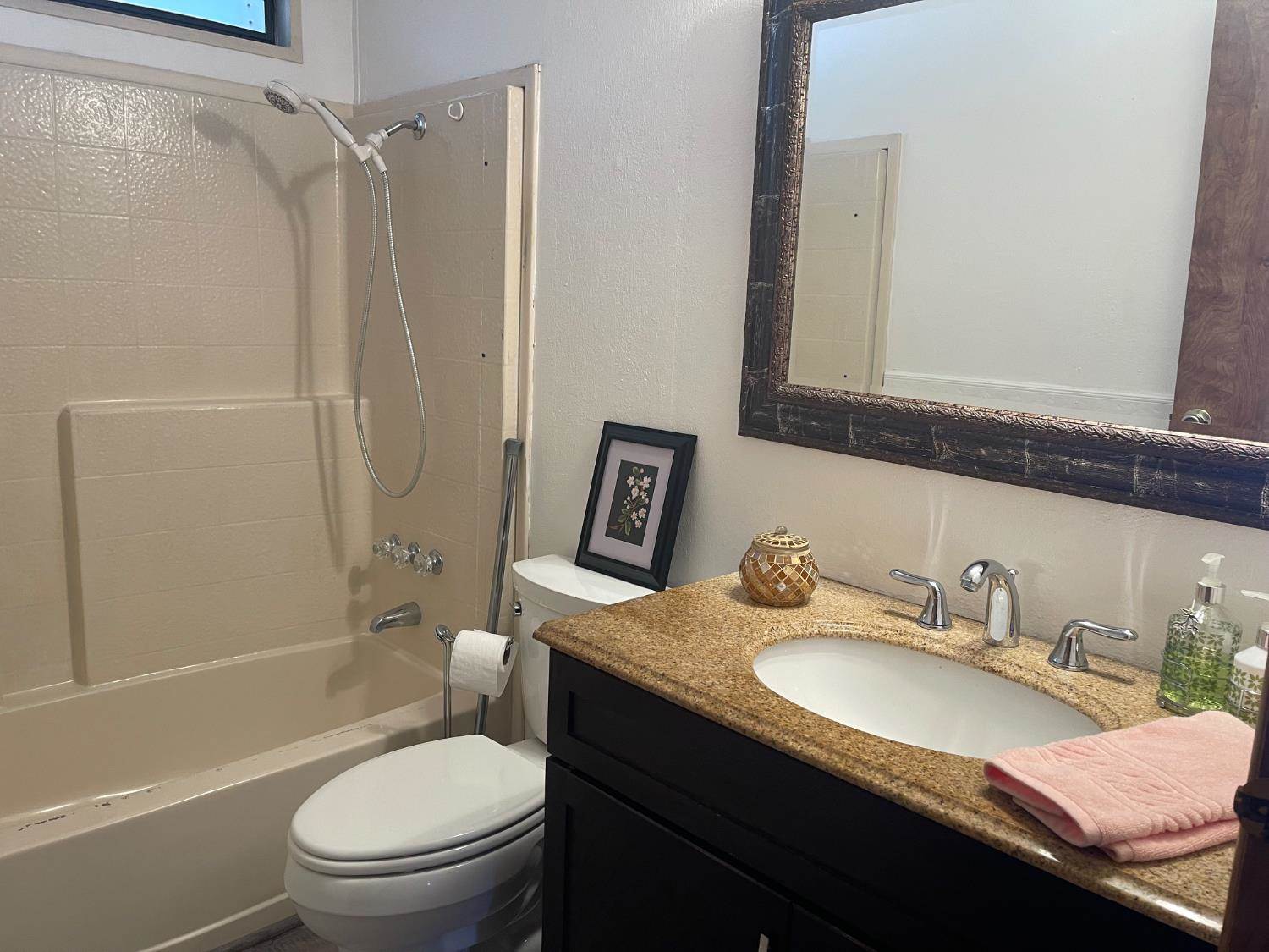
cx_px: 634
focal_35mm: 25
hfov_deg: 69.4
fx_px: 916
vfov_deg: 54.9
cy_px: 476
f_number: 1.6
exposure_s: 1/60
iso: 100
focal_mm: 5.1
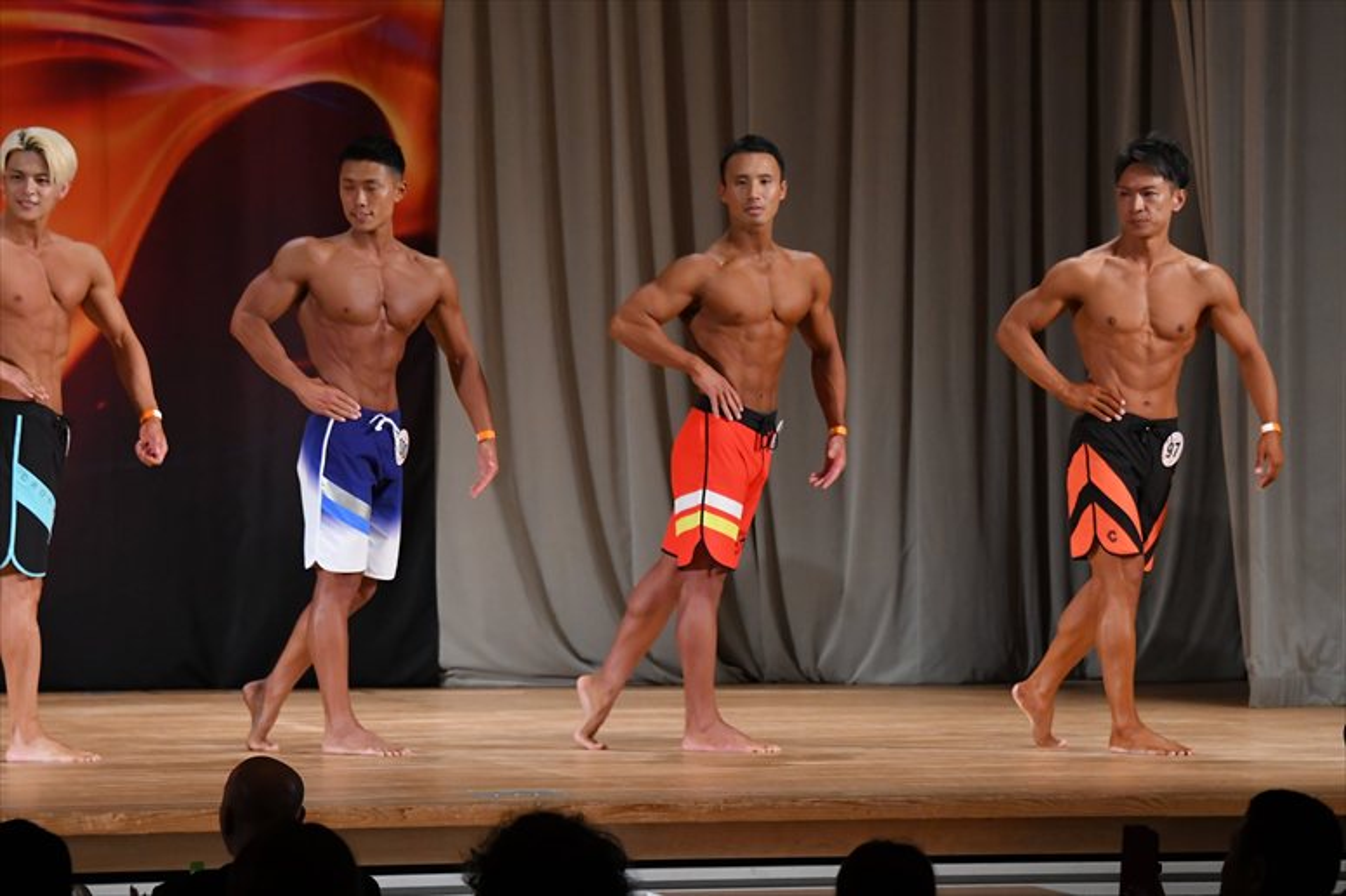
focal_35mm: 202
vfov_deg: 6.8
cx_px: 673
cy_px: 448
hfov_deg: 10.2
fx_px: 7549
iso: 3200
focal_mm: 135
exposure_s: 1/400
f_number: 5.6
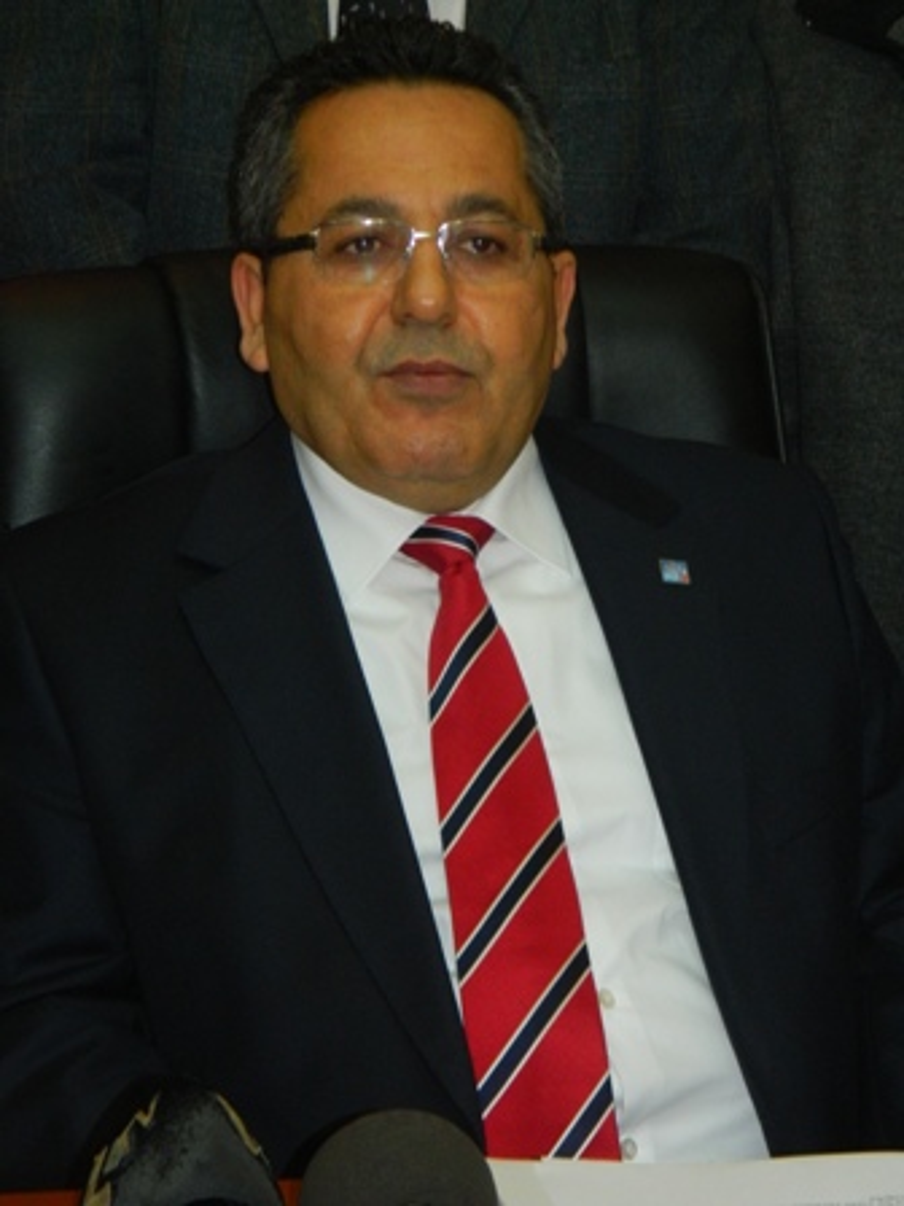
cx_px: 452
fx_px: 5223
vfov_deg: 13.2
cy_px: 603
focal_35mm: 150
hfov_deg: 9.9
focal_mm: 27
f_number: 4.9
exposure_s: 1/60
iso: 320
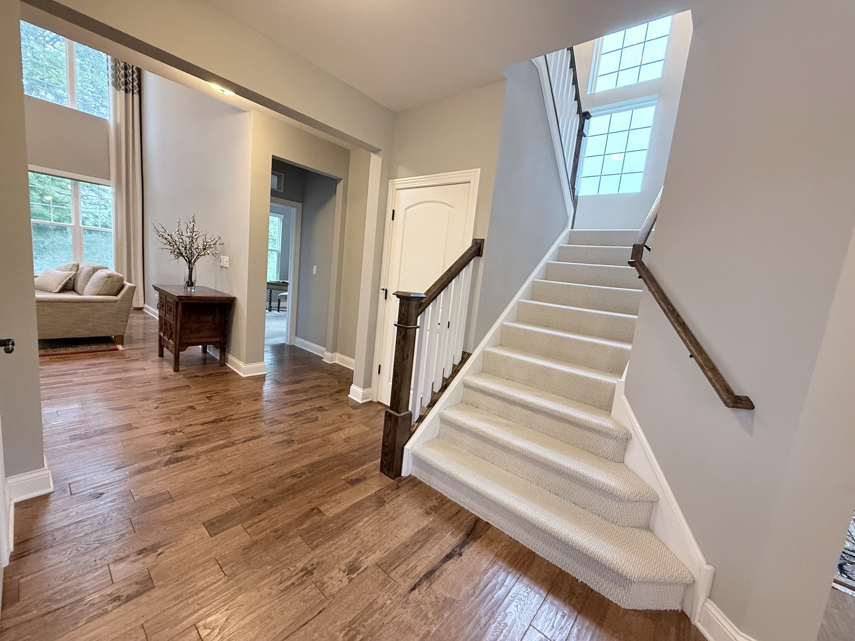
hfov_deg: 102.1
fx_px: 346
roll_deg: -6.0
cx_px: 428
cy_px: 320
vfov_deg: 85.7
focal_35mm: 14
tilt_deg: -8.0
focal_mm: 2.22
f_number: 2.2
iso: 400
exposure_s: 1/60
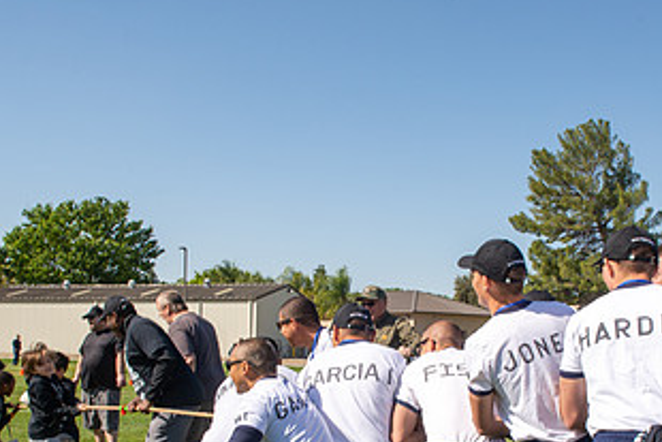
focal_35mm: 45
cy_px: 364
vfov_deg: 29.1
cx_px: 397
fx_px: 828
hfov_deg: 43.4
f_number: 11
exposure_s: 1/160
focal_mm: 24
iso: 100
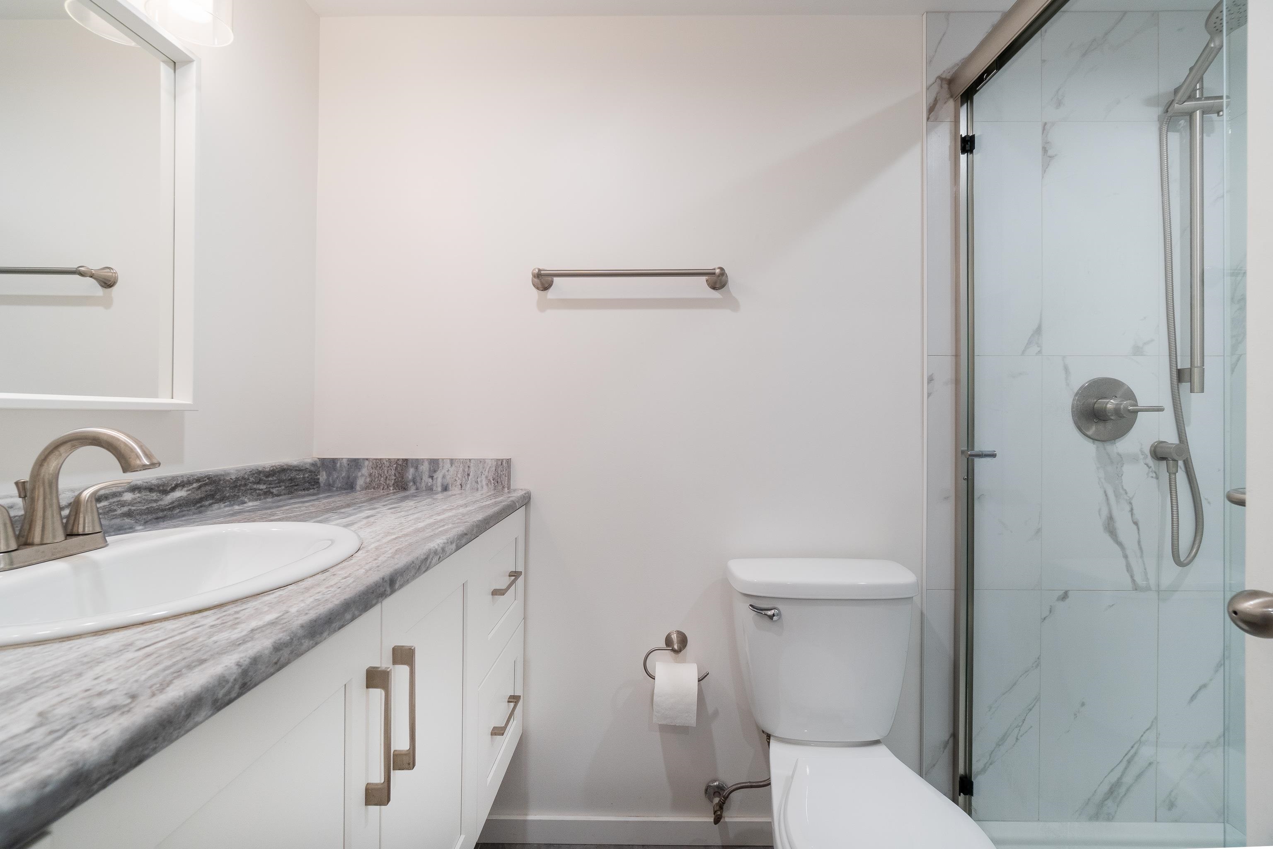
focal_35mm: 15
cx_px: 636
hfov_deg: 100.4
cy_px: 424
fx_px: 530
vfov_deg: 77.3
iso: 200
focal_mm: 10
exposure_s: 1/10
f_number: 8
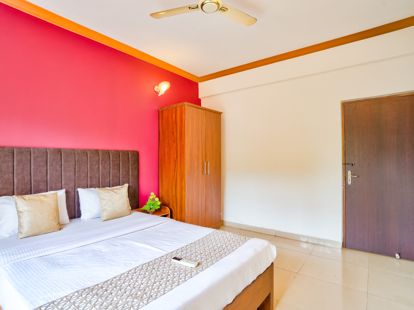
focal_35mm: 18
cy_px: 156
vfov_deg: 71.6
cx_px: 187
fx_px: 215
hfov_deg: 87.5
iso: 1000
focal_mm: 16
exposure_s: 1/60
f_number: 7.1
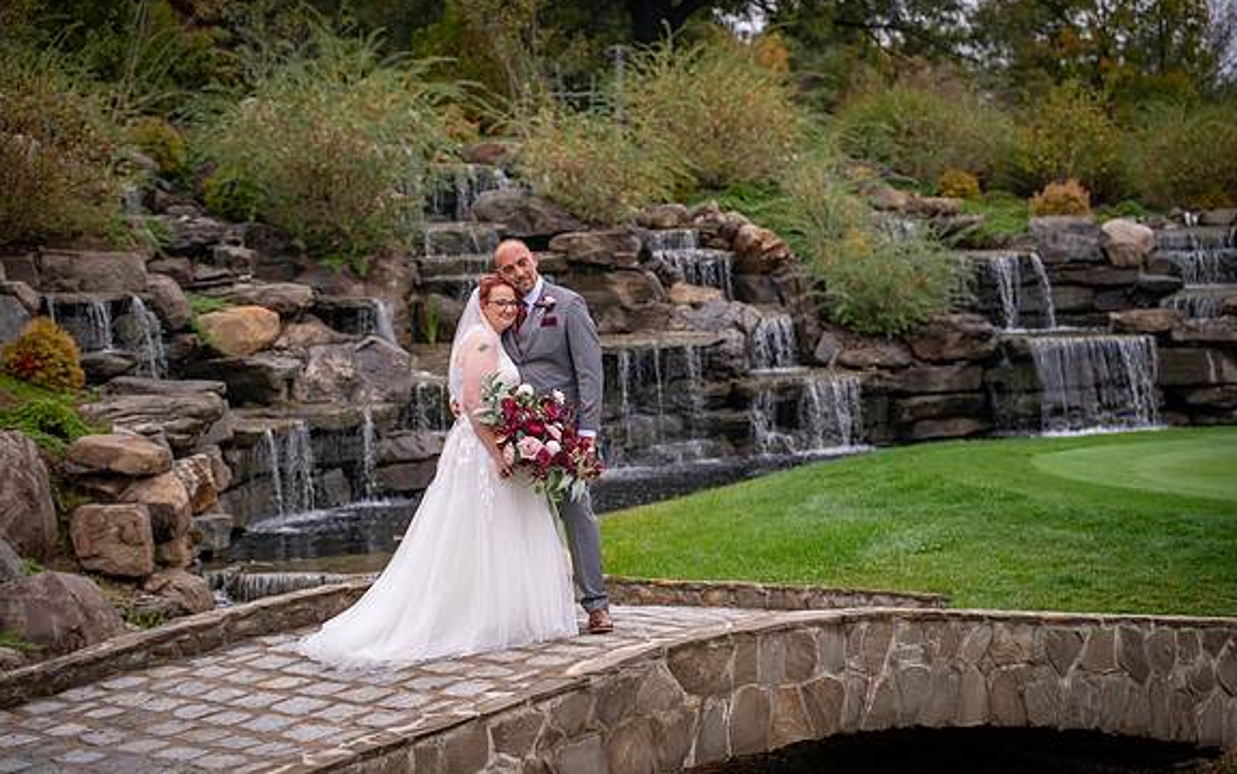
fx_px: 2597
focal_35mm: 77
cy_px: 404
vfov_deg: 17.0
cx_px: 622
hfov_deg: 26.8
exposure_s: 1/125
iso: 80
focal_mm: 75
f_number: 2.8
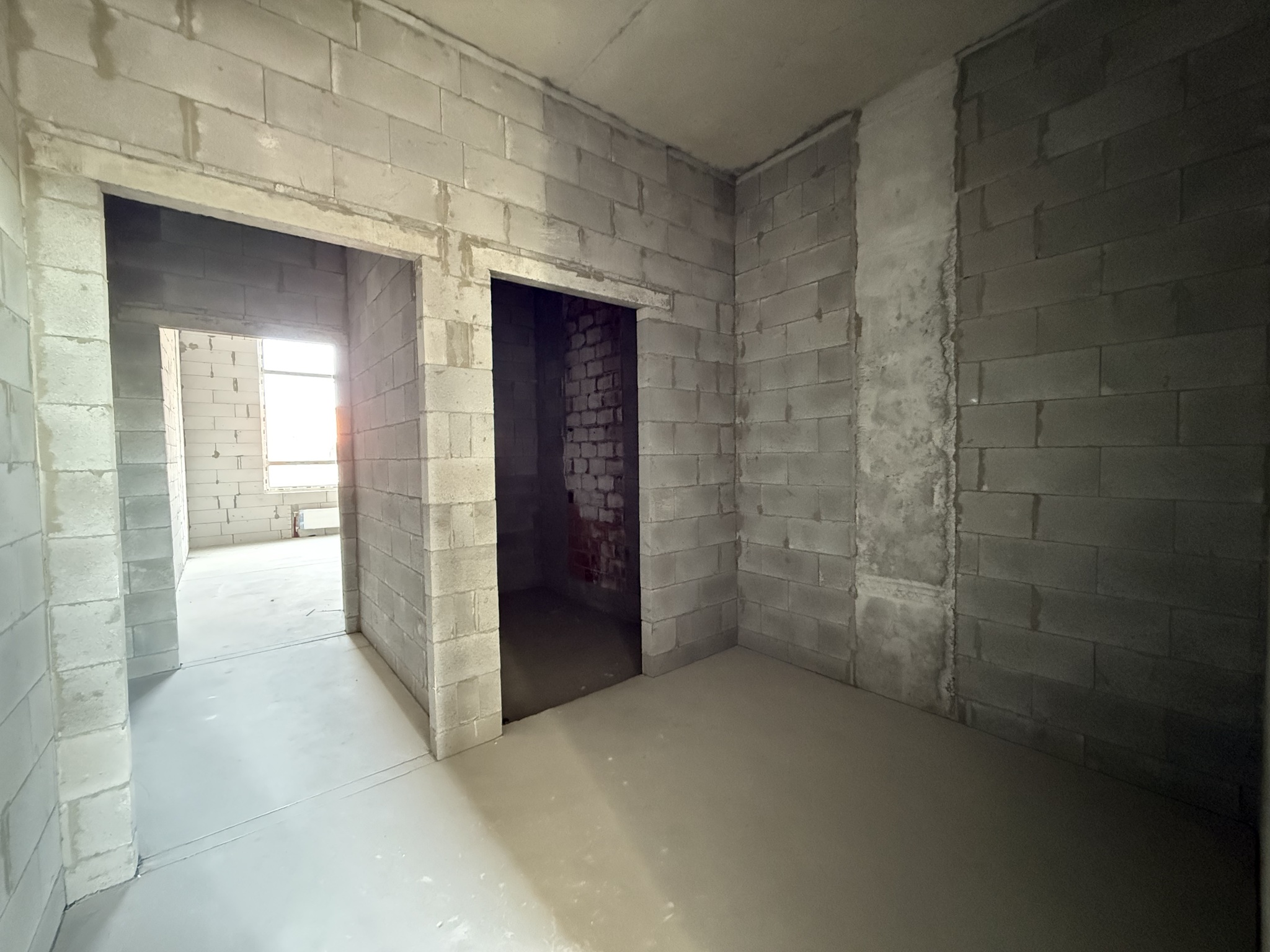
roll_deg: +0.7
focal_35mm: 14
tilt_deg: -2.0
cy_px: 476
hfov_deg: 102.1
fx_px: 514
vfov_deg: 85.7
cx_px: 635
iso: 1600
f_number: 2.2
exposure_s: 1/43
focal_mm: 2.22
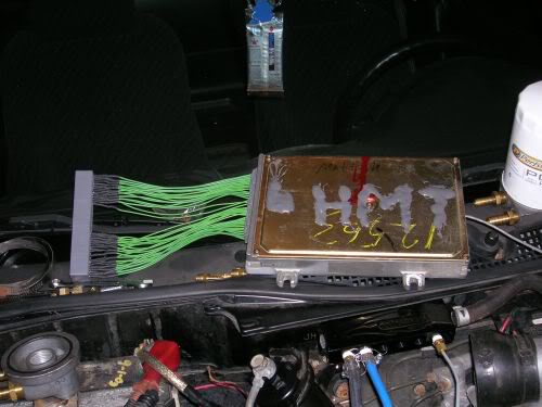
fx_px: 783
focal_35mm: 50
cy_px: 204
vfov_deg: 29.1
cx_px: 271
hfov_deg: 38.2
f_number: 3.3
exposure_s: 1/60.1
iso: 60
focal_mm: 8.4
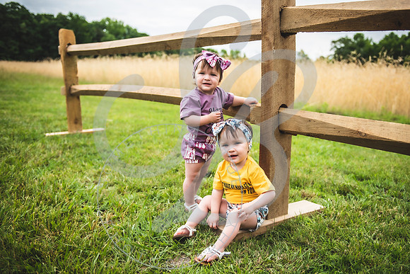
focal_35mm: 34
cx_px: 215
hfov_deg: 56.2
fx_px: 384
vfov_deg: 39.2
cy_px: 144
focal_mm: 32
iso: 100
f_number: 2.8
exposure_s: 1/800
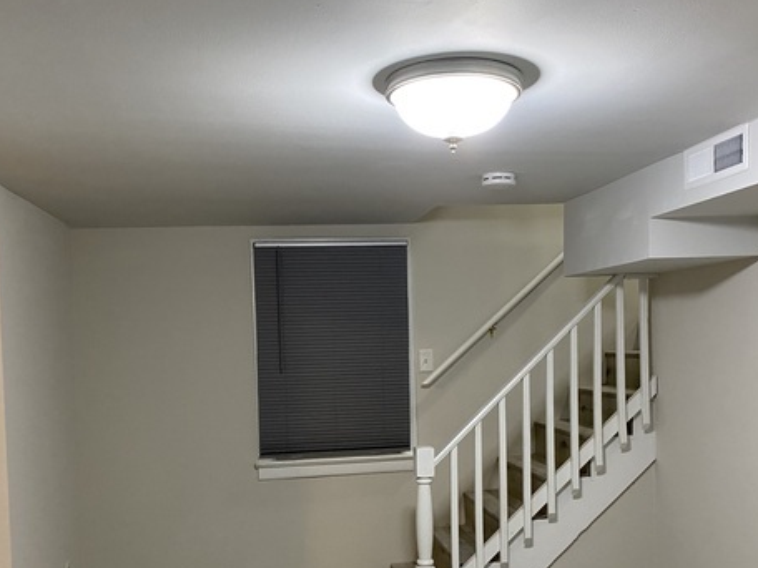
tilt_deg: -3.8
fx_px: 832
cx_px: 377
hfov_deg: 49.0
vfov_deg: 37.2
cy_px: 394
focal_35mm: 38
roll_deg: +0.7
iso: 250
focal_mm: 4.25
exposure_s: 1/60
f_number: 1.8
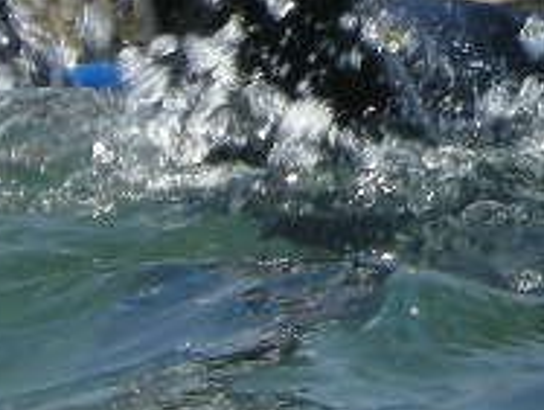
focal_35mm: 239
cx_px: 838
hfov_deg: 8.1
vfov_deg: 6.2
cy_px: -238
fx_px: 3763
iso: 64
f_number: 4.8
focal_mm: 7.5
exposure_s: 1/248
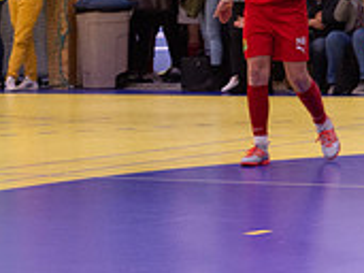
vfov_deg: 6.5
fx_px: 2396
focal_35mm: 228
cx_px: -217
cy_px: 126
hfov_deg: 8.5
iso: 2500
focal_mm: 70
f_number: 3.2
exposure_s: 1/400
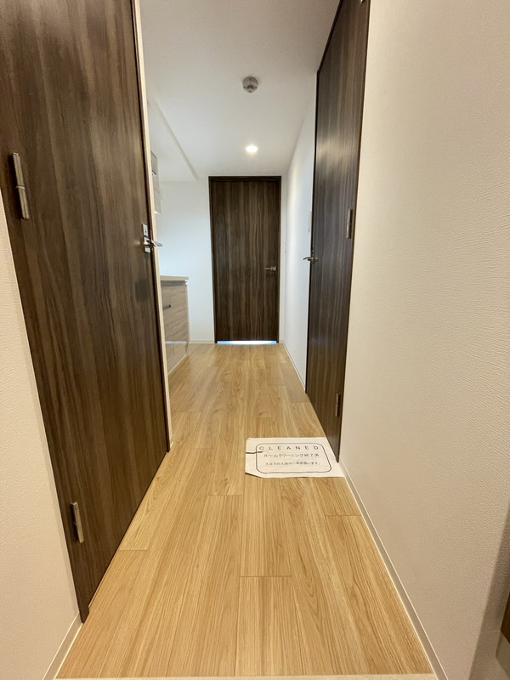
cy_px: 340
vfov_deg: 102.1
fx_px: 275
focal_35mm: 14
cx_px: 255
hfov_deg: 85.7
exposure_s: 1/50
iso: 320
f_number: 2.4
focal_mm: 1.55
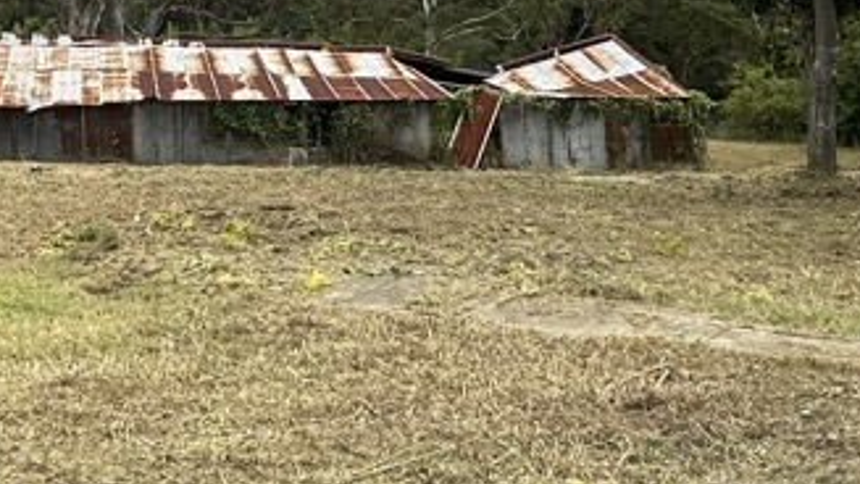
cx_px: 331
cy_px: -37
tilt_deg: -4.1
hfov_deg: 37.0
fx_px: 1277
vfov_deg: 20.5
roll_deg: -0.1
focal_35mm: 56
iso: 50
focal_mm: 2.22
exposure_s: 1/1689
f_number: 2.2
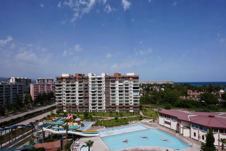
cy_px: 80
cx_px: 119
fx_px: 132
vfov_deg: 59.4
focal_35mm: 21
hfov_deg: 81.2
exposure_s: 1/320
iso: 100
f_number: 10
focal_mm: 17
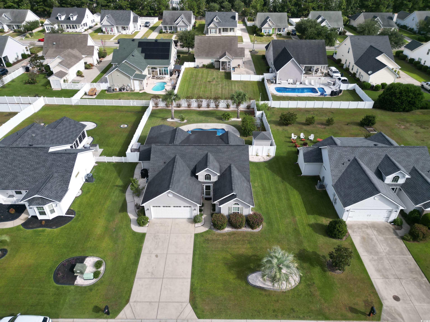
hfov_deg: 71.6
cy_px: 161
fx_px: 298
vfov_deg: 56.8
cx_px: 215
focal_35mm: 24
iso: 150
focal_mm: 6.72
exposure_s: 1/2500
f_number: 1.7
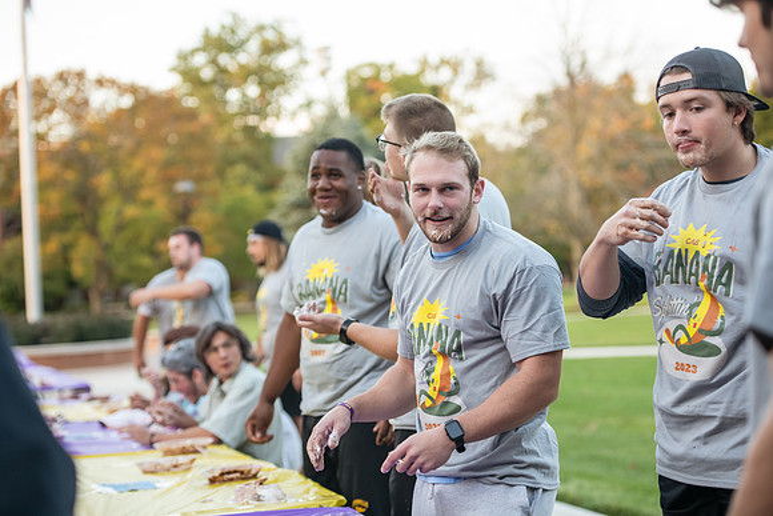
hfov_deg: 23.9
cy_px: 258
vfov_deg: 16.1
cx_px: 386
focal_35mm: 85
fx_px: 1825
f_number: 3.2
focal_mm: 85
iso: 1000
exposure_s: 1/320
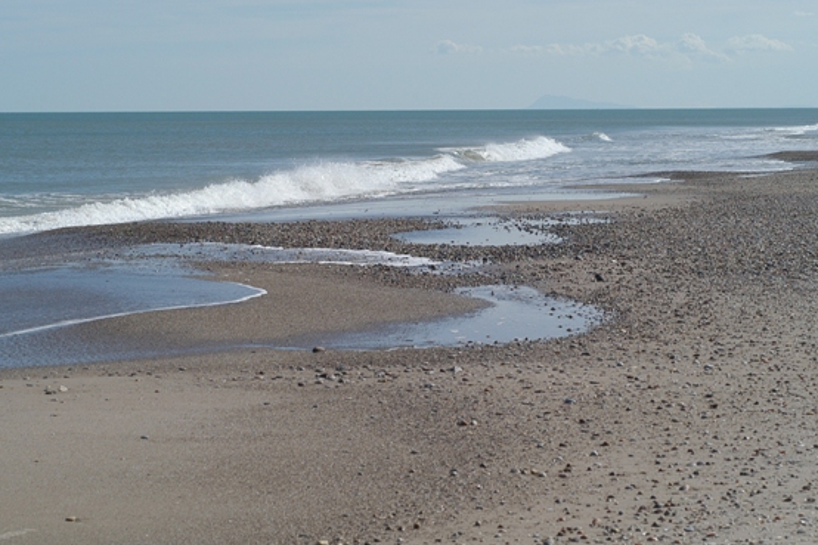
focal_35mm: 104
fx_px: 2362
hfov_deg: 19.6
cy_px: 272
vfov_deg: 13.2
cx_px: 402
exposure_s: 1/1250
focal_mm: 60
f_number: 6.3
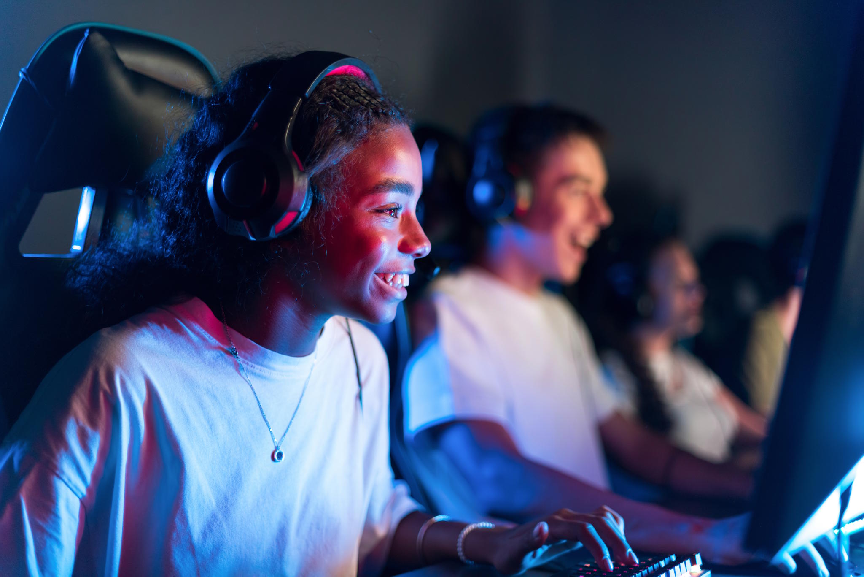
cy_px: 288
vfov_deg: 27.0
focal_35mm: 50
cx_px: 432
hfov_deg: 39.6
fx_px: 1200
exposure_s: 1/200
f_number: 1.4
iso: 800
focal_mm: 50
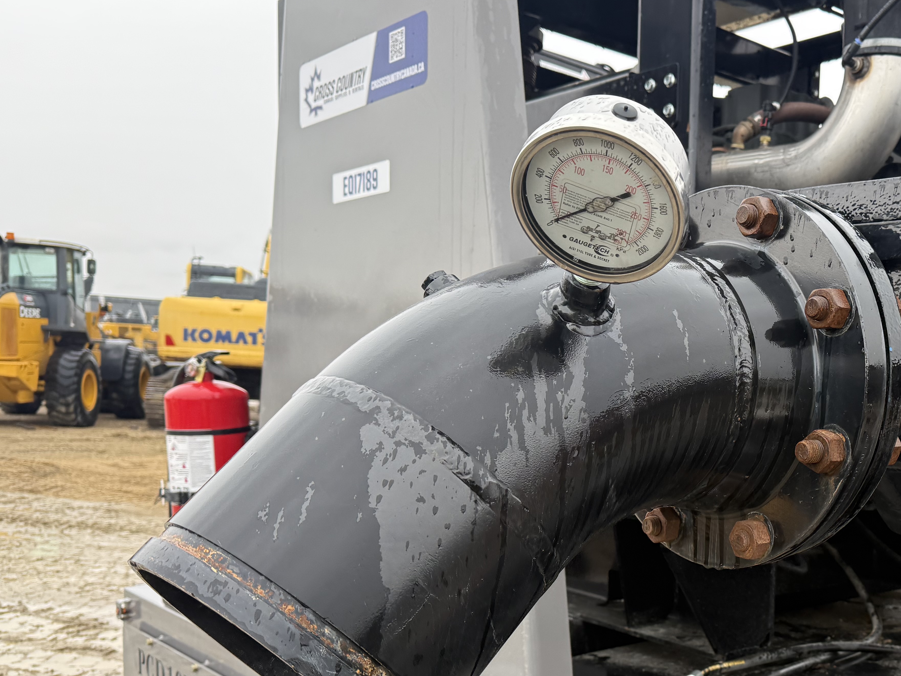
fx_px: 1015
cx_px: 707
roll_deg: -4.0
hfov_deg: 45.7
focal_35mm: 39
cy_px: 476
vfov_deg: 36.3
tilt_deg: -10.4
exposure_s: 1/355
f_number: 1.78
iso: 100
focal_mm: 6.76
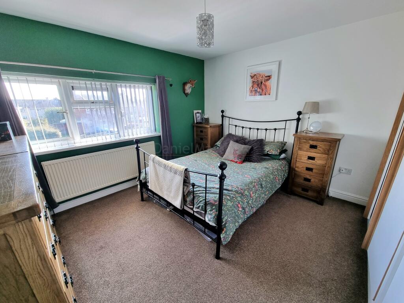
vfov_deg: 89.9
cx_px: 202
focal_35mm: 13
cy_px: 152
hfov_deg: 106.2
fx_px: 152
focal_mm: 2.2
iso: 125
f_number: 2.2
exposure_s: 1/60.2
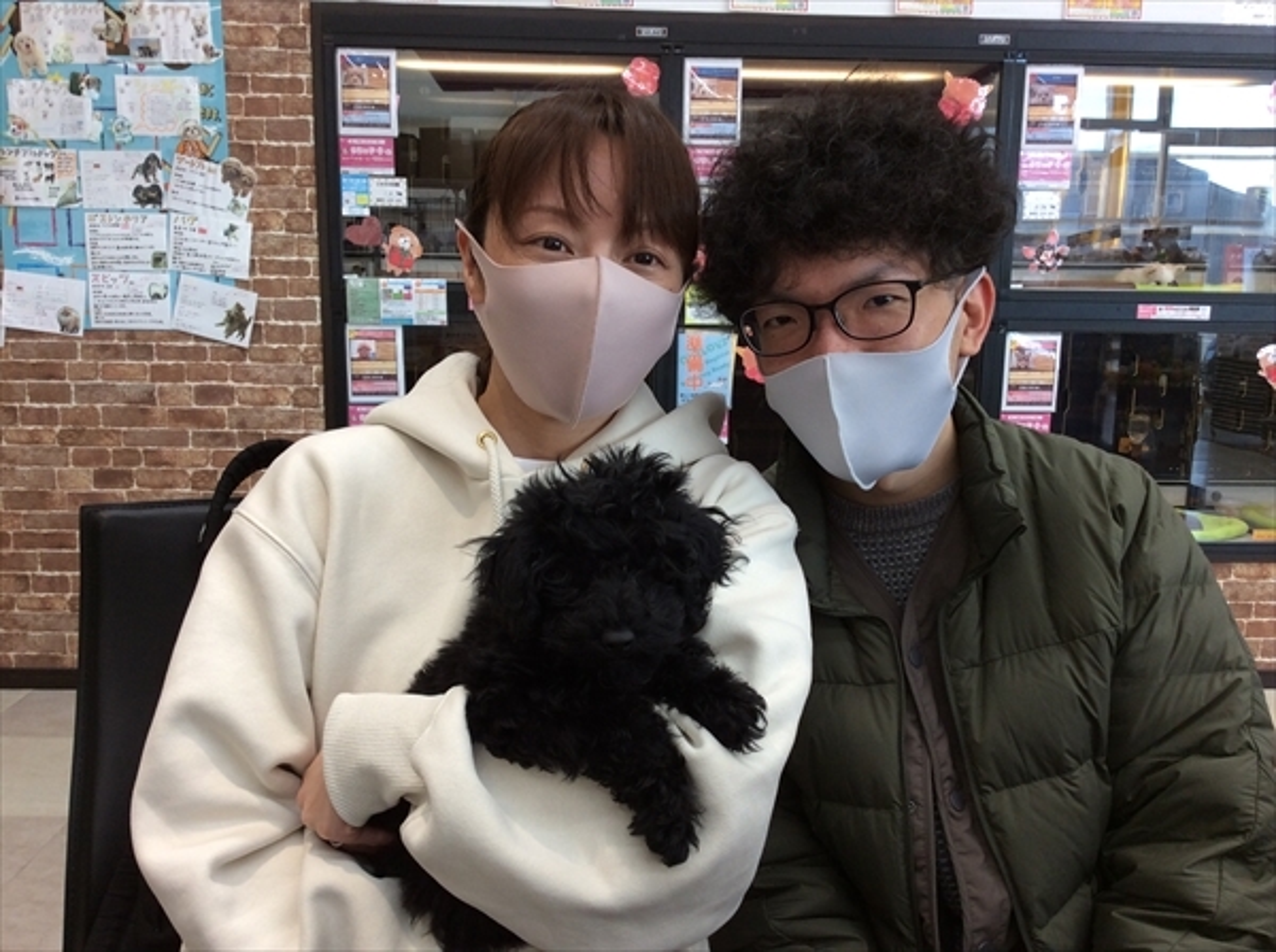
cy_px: 476
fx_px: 1178
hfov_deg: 56.9
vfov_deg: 44.0
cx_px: 638
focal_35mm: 32
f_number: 2.4
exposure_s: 1/40
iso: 40
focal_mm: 3.3
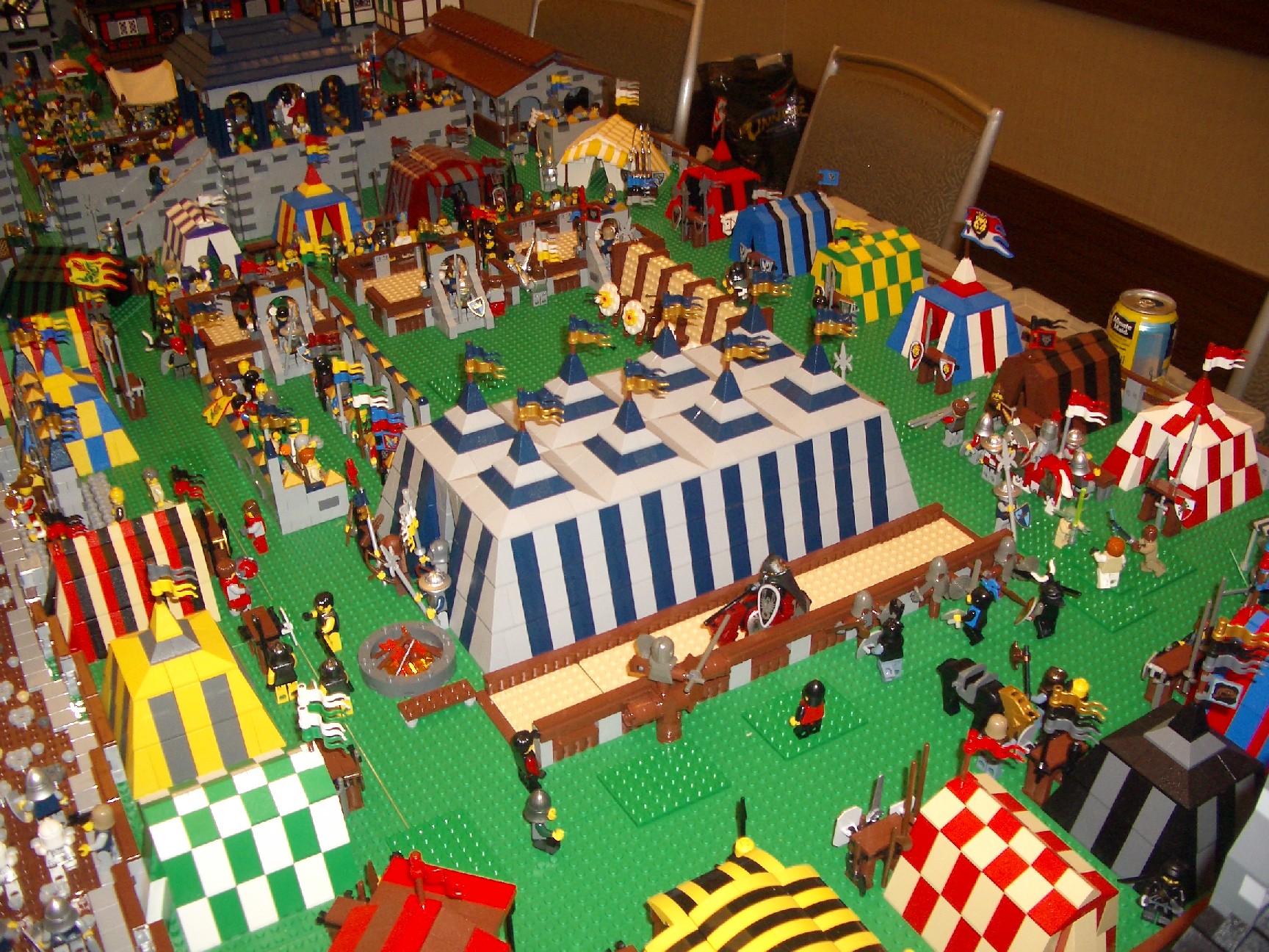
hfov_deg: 52.6
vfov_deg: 40.7
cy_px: 476
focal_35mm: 35
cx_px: 634
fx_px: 1283
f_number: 2.6
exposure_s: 1/60
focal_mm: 5.8
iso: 100
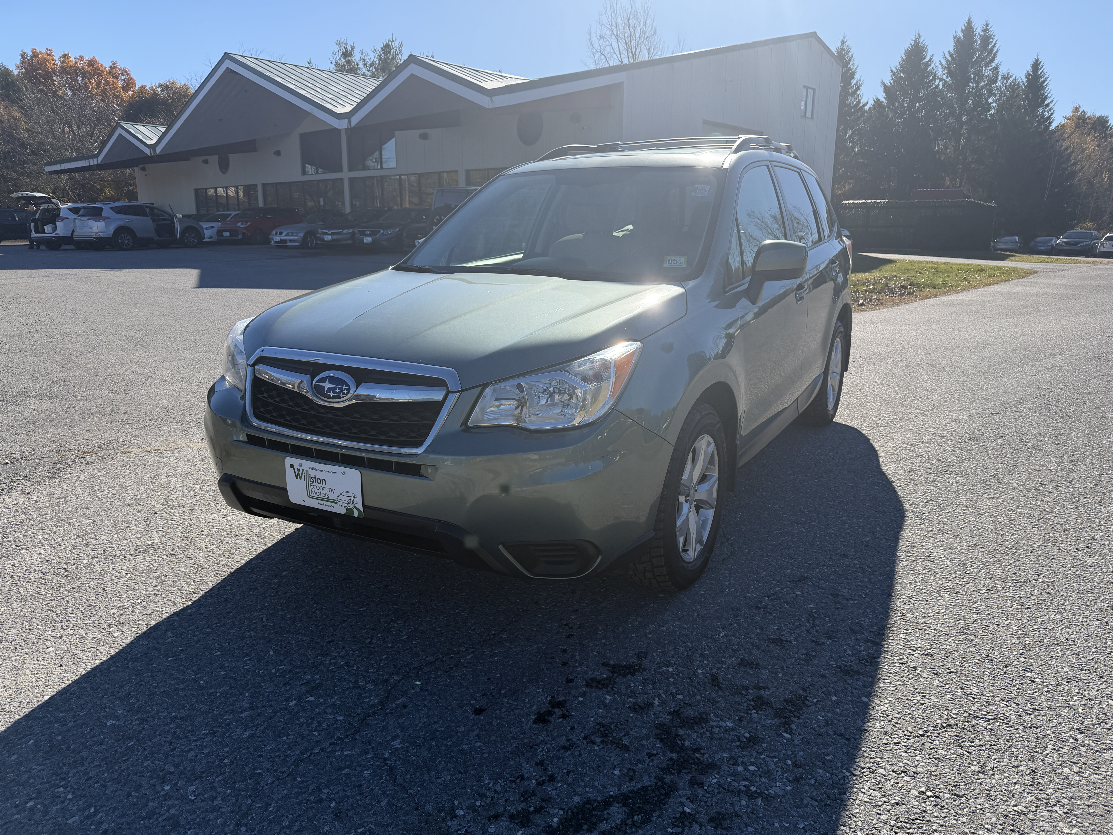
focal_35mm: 24
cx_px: 556
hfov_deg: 71.6
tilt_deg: -13.6
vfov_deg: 56.8
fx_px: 772
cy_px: 418
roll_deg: +0.3
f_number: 1.78
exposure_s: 1/3953
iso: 80
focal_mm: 6.76
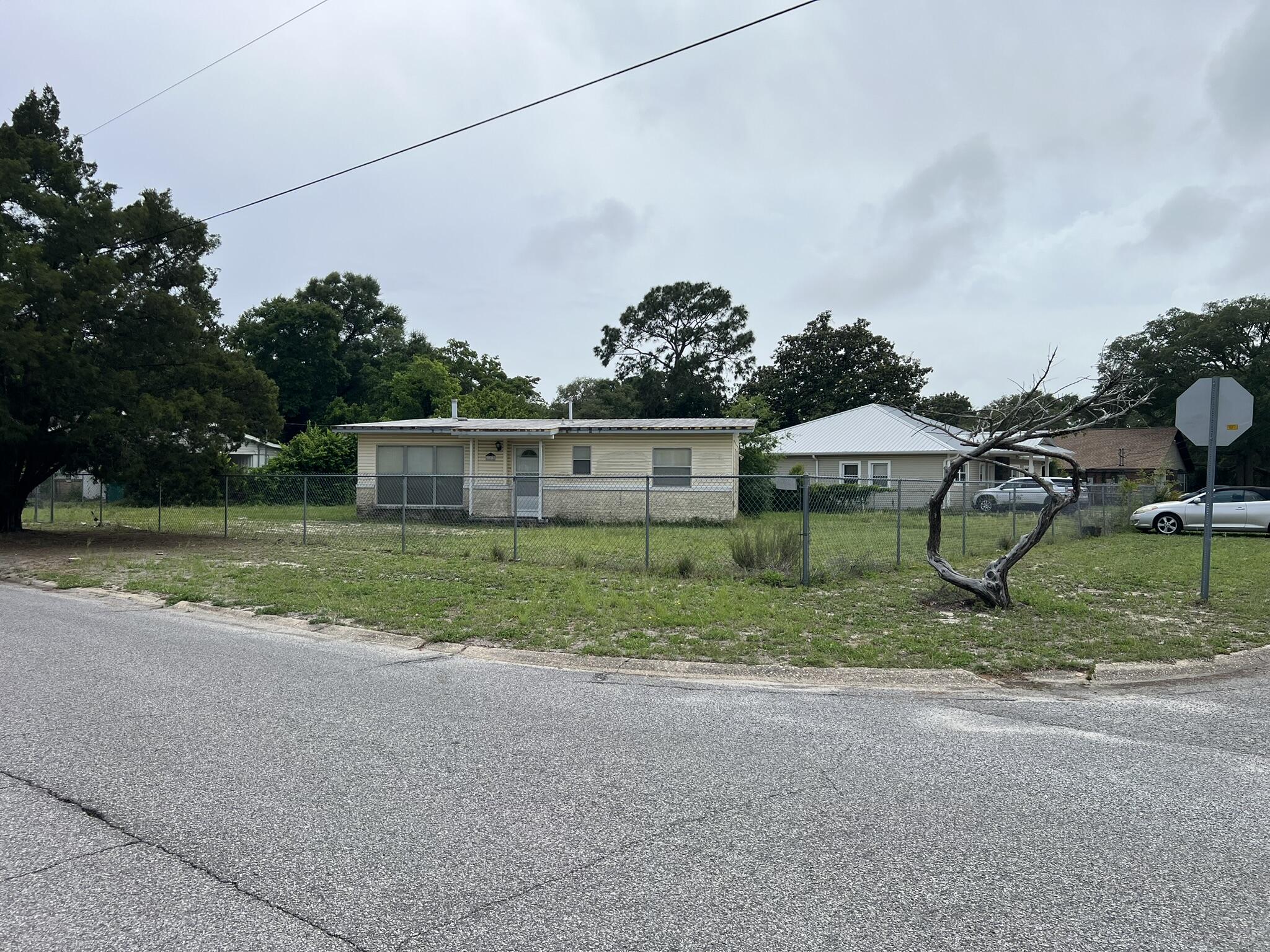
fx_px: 954
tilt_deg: +0.0
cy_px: 476
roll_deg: +0.0
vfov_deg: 53.1
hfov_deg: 67.3
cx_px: 635
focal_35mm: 26
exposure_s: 1/7463
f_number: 1.5
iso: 50
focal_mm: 5.7
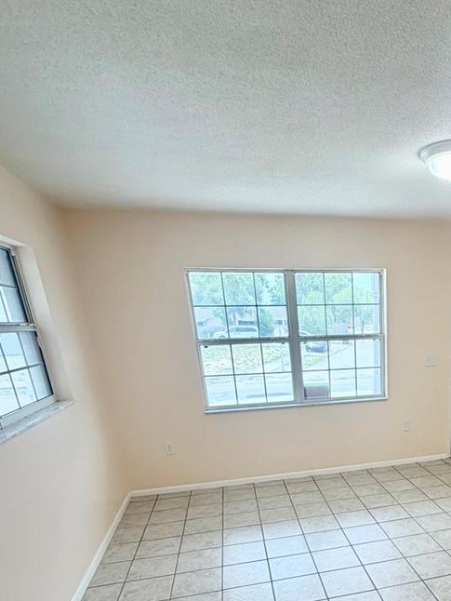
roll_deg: +1.3
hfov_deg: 49.6
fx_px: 451
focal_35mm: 26
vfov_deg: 60.7
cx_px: 367
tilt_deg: -19.5
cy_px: 497
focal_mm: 2.22
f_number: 2.2
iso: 100
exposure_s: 1/120
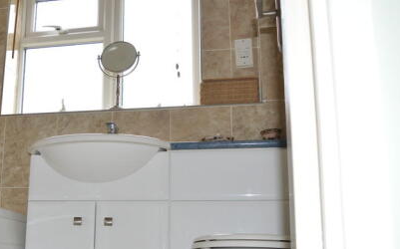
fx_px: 490
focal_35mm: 45
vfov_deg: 28.4
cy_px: 161
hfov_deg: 43.6
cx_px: 126
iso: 400
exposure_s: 1/60
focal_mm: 18
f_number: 4
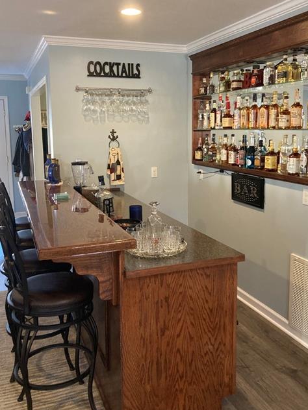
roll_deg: -0.1
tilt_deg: -7.1
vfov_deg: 53.9
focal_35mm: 34
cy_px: 187
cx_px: 166
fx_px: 403
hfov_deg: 41.8
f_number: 1.8
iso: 250
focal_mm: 3.99
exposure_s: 1/40
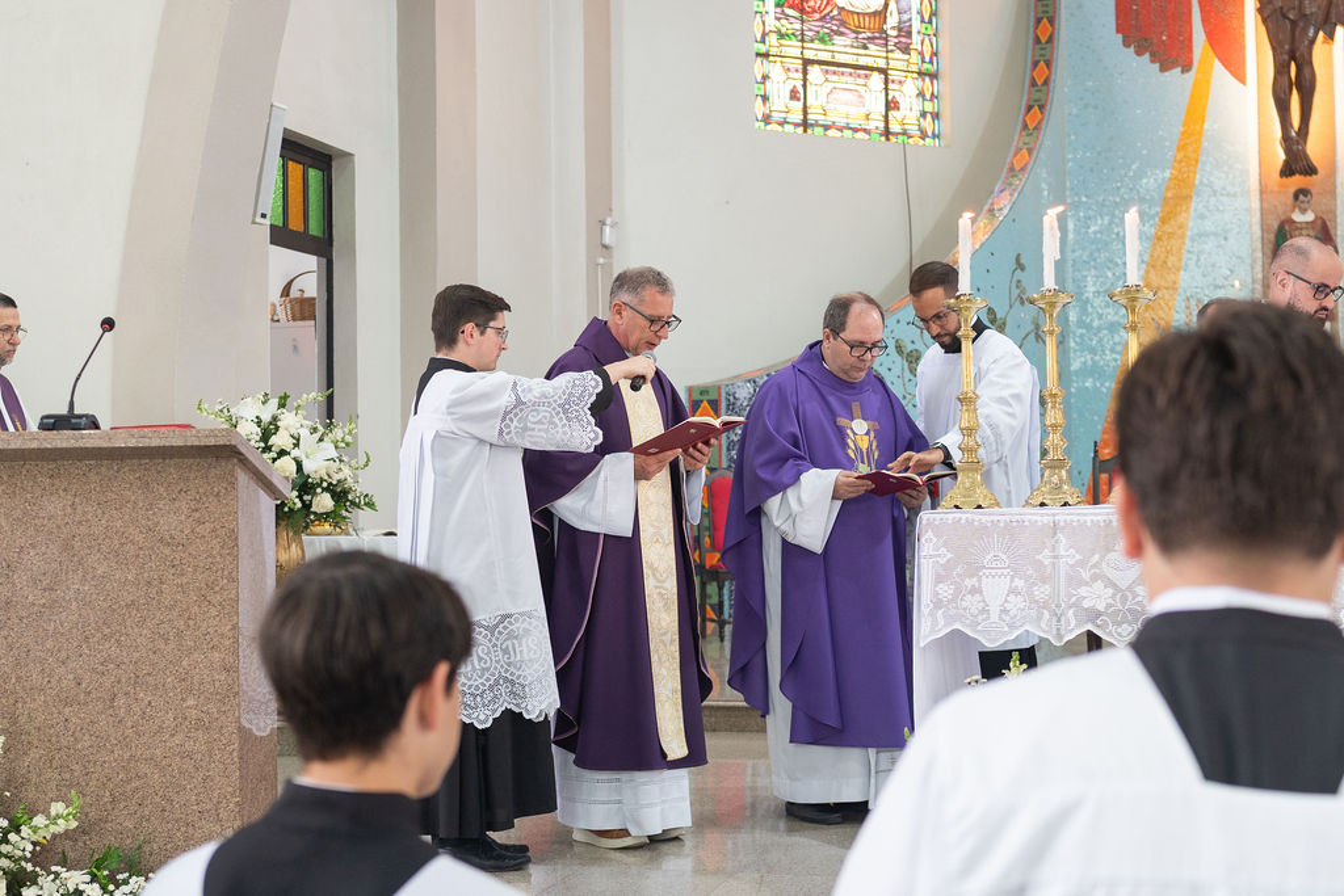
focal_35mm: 52
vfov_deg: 25.9
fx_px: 1949
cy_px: 448
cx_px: 672
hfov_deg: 38.1
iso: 640
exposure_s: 1/160
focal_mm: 35
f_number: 2.8
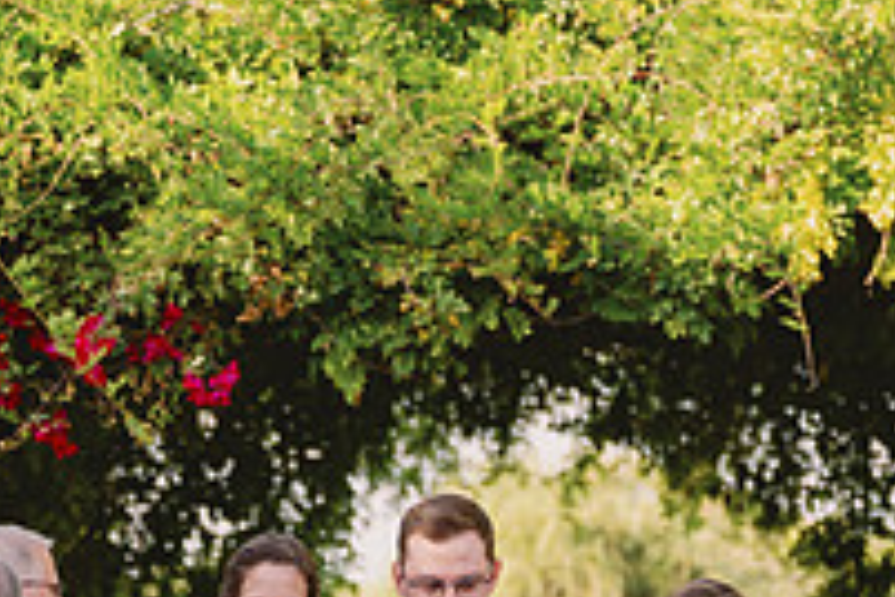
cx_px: 481
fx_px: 4599
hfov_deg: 11.1
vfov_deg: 7.3
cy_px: 815
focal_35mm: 185
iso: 100
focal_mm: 64
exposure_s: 1/1000
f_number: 2.8
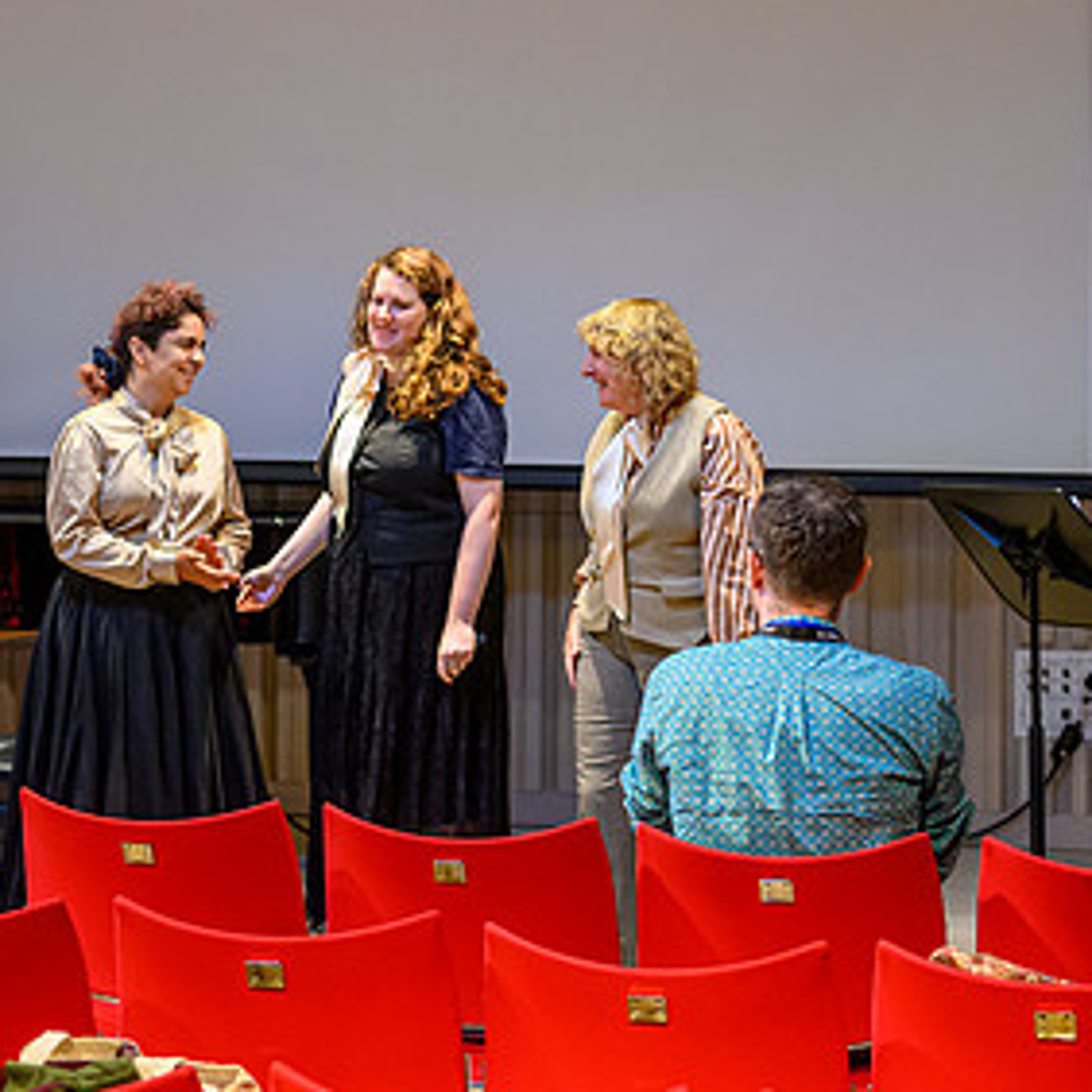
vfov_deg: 18.5
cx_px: 240
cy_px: 414
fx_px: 3355
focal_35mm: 94
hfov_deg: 18.3
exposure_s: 1/500
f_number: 2
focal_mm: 35
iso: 1400
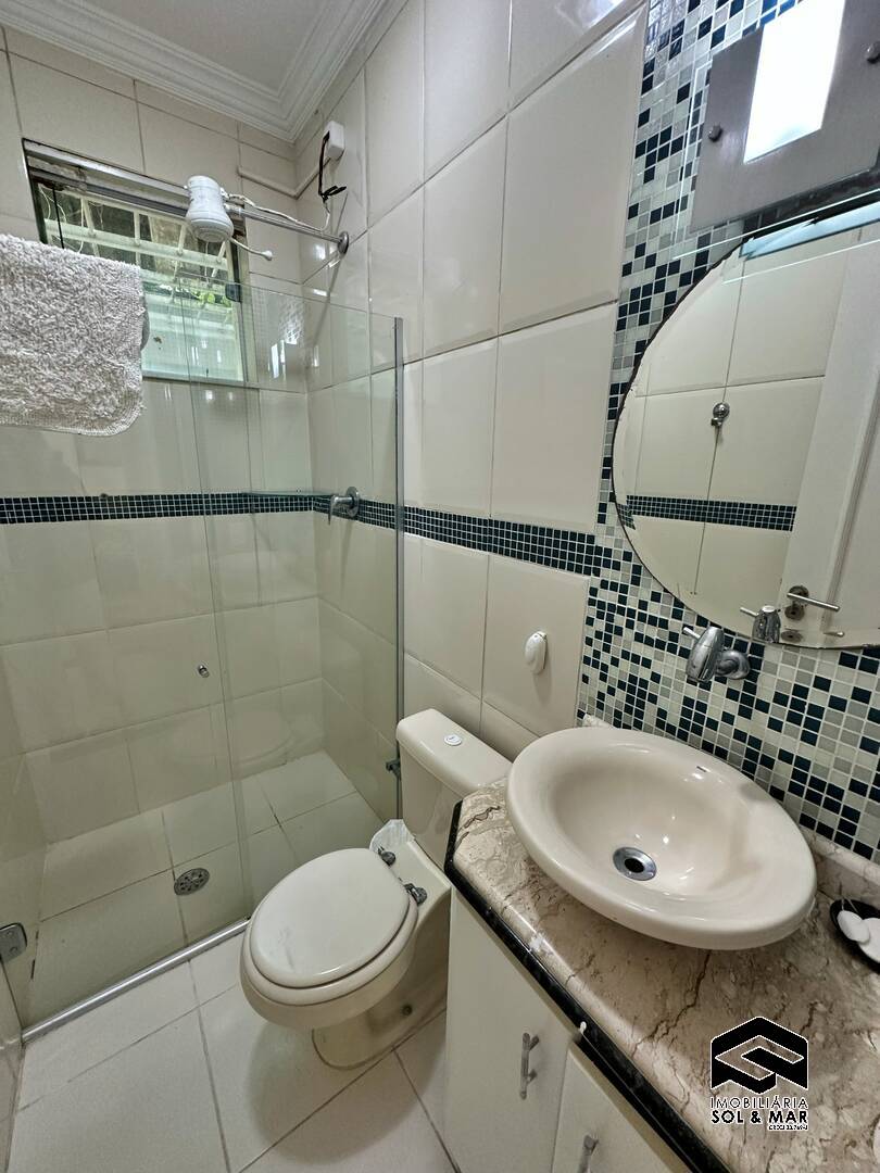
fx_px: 475
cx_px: 440
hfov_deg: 85.7
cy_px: 586
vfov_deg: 102.1
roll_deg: -1.4
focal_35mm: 14
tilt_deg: -14.5
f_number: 2.2
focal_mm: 2.22
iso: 320
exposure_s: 1/120
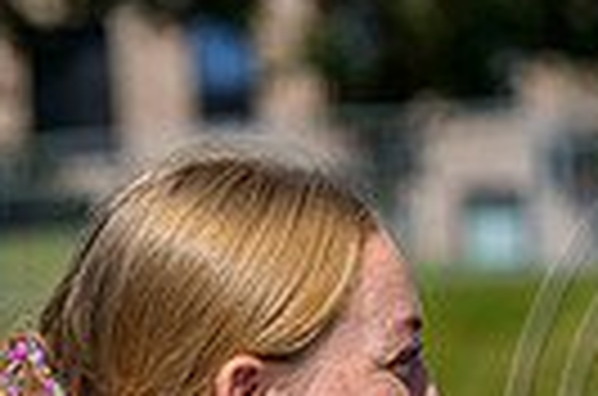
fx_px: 9065
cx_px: 962
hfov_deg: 3.8
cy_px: 484
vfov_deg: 2.5
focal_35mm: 547
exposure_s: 1/3200
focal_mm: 125
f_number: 5
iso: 320
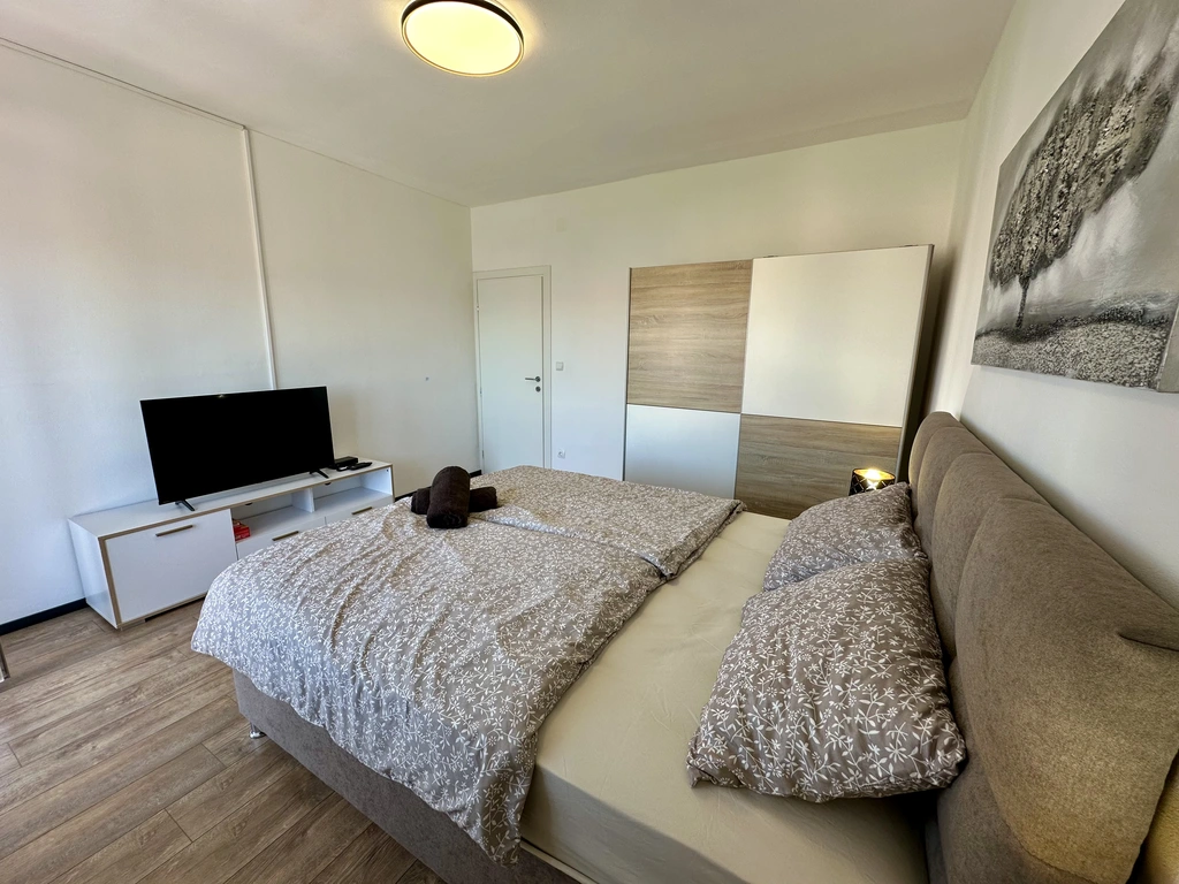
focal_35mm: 14
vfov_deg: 85.7
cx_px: 590
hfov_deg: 102.1
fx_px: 477
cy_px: 442
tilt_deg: -11.5
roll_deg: -0.7
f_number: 2.2
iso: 50
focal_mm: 2.22
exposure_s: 1/99
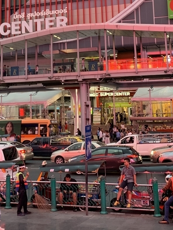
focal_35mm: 64
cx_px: 53
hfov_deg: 22.8
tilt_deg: +14.6
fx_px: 426
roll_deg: +0.0
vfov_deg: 29.1
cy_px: 24
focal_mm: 4.25
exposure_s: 1/60
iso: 100
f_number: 1.8
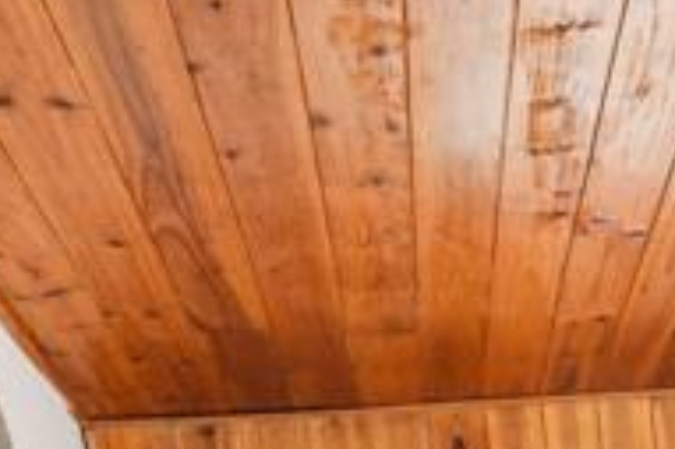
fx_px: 1755
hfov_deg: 17.3
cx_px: 1255
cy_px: 714
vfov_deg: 13.5
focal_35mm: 94
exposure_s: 1/13
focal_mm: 17.5
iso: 400
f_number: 9
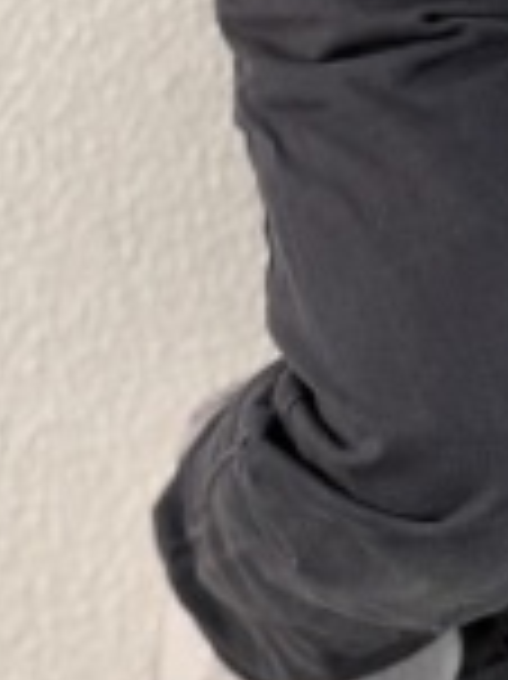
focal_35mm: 170
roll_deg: -2.0
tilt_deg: -9.3
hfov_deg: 8.7
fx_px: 3331
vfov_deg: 11.3
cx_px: 504
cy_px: -281
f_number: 1.78
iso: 200
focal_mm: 6.76
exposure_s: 1/78
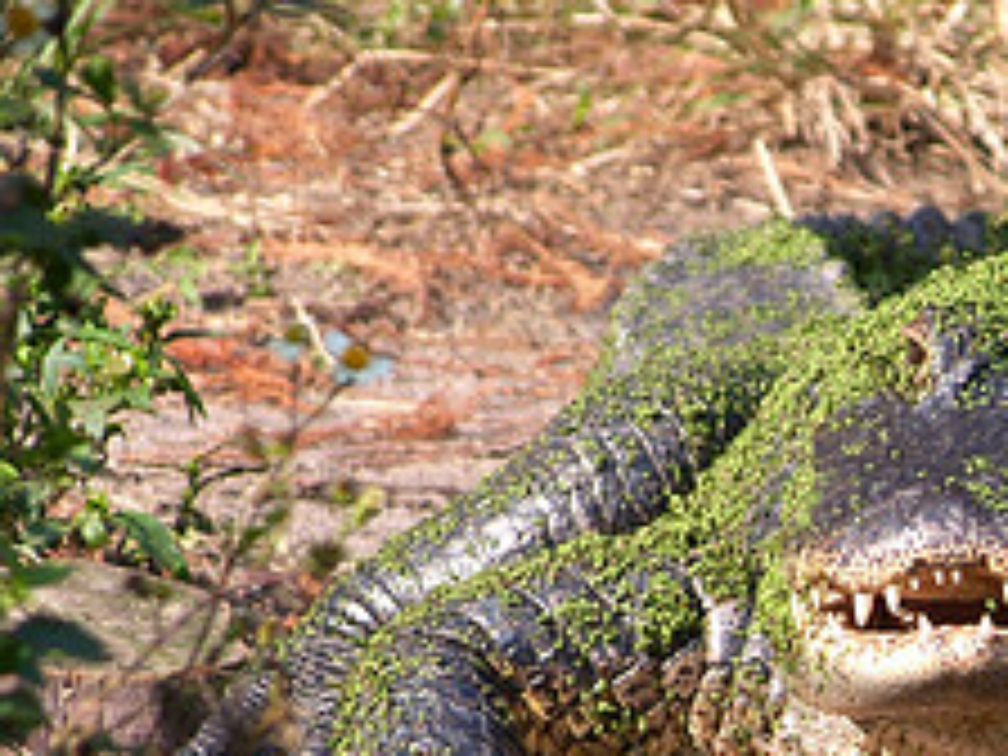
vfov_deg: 1.4
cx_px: 1125
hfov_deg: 1.8
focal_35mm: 1087
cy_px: 758
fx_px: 31653
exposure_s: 1/250
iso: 50
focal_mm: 104.7
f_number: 4.6
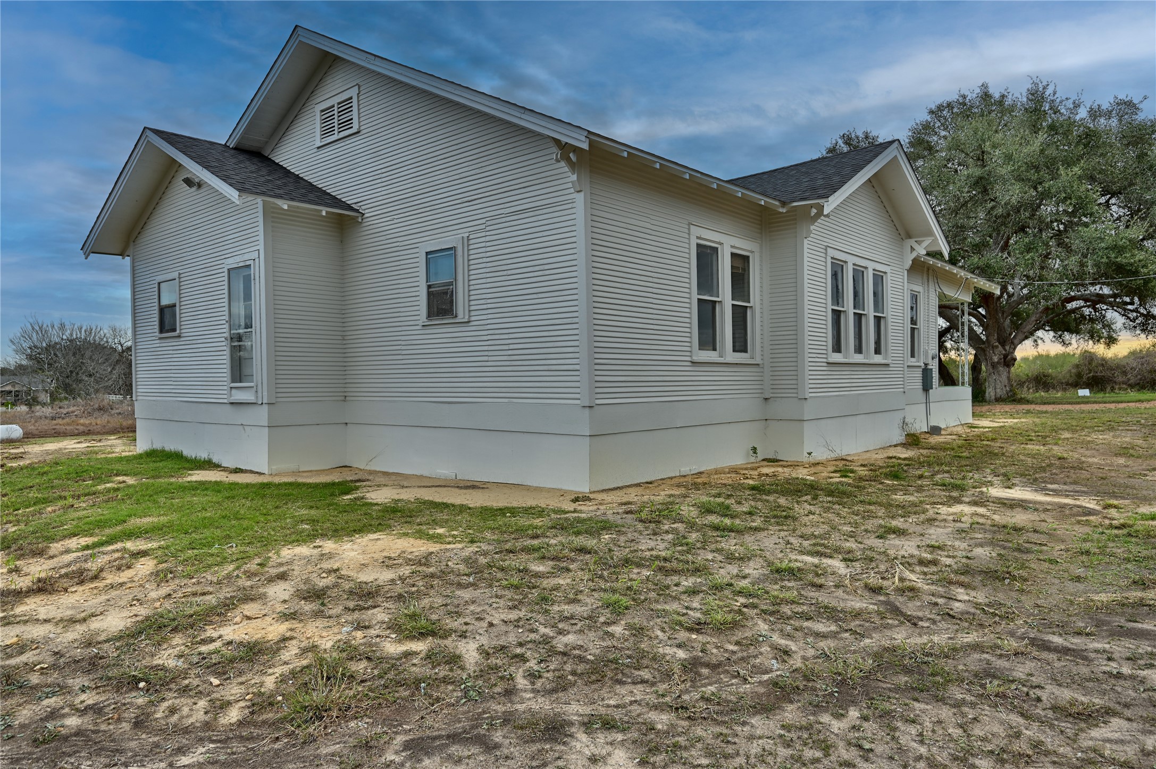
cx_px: 578
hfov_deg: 76.1
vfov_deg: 55.0
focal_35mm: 23
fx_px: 738
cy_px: 384
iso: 100
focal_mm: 23
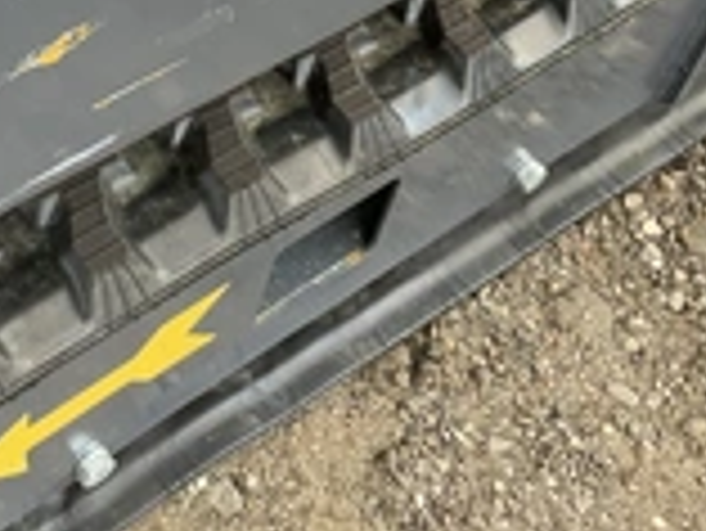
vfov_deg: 19.4
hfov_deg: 25.8
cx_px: 130
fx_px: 1510
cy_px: 18
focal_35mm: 74
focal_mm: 3
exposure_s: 1/122
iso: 32
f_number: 1.8
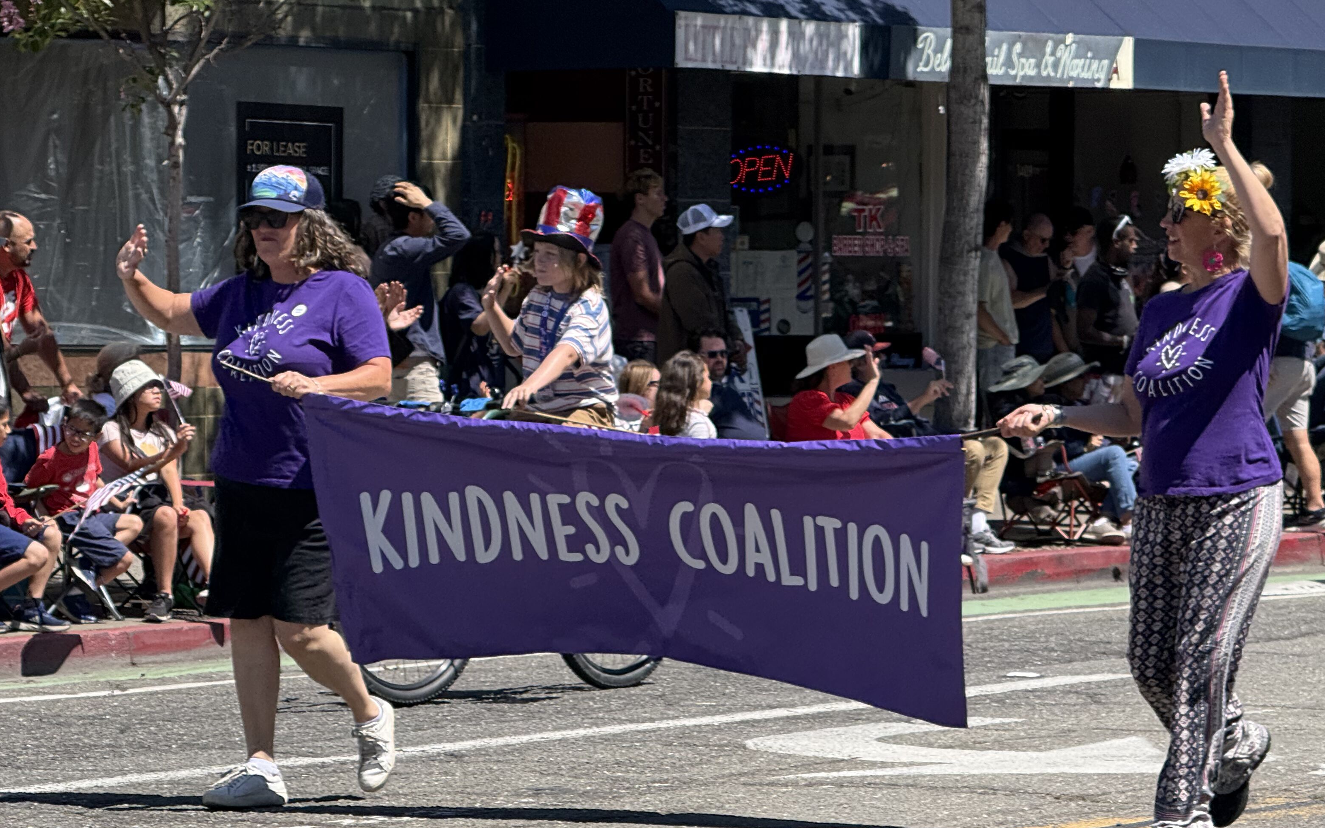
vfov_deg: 7.9
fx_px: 5959
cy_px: 562
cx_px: 634
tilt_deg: -2.3
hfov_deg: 12.7
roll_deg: -0.4
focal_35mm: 165
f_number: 2.8
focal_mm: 15.66
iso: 64
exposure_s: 1/938
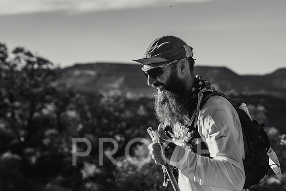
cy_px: 117
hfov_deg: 22.3
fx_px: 724
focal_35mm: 91
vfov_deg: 15.0
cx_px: 185
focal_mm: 70
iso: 160
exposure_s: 1/1600
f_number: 4
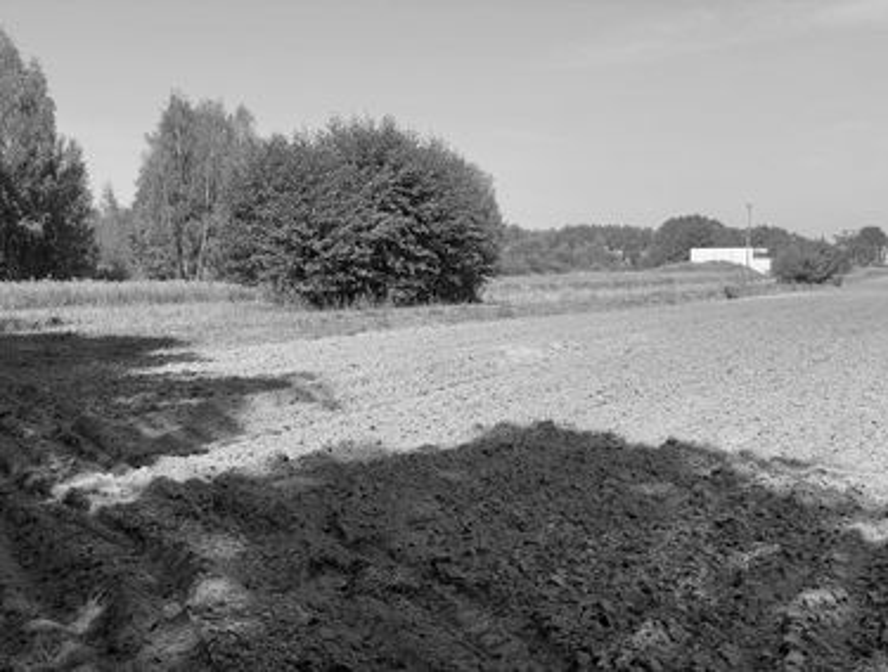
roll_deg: +1.5
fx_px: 1339
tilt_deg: -3.3
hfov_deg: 36.7
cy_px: 336
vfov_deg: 28.2
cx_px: 444
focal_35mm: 52
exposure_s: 1/1261
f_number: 2
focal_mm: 6
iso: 25
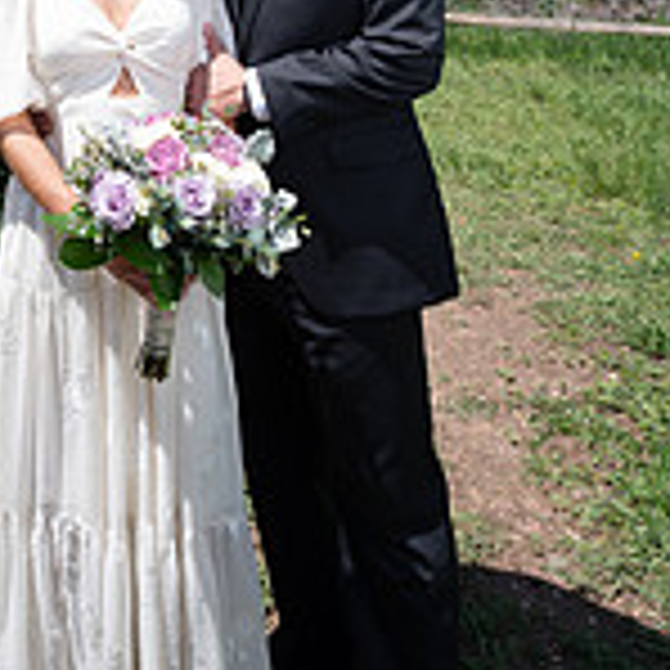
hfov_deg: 38.5
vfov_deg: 31.9
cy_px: -189
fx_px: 898
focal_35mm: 41
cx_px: 88
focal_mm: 16
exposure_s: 1/200
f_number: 10
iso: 160
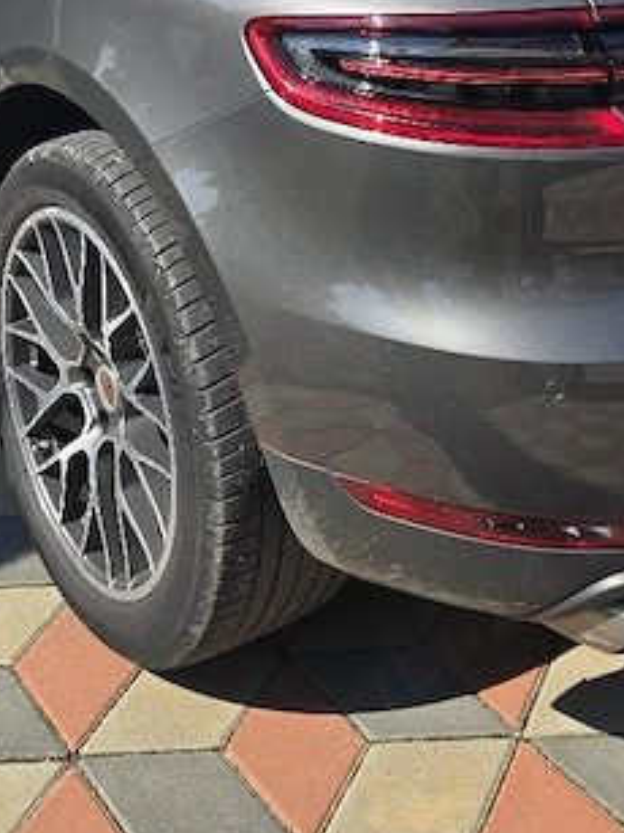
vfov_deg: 28.2
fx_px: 1443
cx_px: 163
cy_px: -157
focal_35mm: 60
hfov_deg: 24.2
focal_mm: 6.3
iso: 12
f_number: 1.7
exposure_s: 1/526
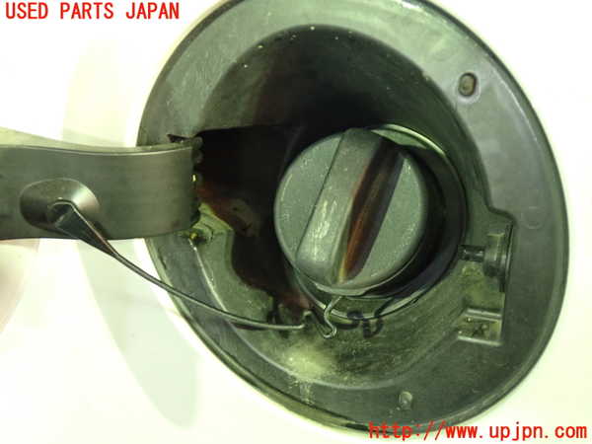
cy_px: 222
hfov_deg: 51.4
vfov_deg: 39.7
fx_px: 616
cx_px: 296
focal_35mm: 36
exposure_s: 1/10
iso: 800
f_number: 2.5
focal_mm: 6.37
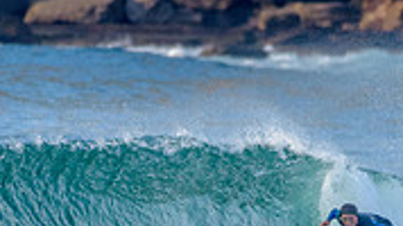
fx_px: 22402
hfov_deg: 1.0
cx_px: 276
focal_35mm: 2097
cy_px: 216
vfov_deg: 0.6
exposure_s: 1/2000
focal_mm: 500
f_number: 5.6
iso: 640
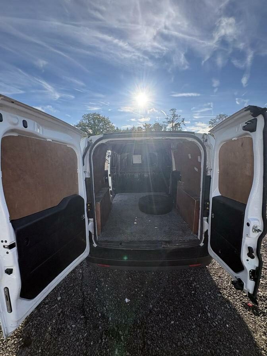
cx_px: 134
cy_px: 178
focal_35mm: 14
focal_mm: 2.22
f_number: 2.2
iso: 50
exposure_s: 1/1256
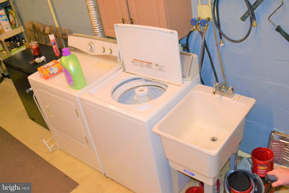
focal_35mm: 36
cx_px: 144
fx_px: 289
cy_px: 96
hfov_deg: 53.1
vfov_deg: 36.9
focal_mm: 24
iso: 2000
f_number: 4
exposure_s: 1/60
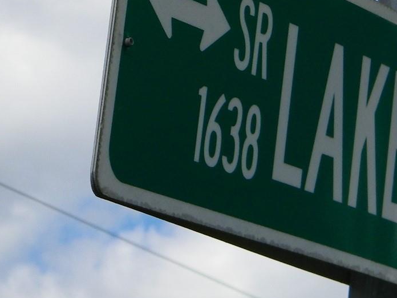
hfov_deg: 7.8
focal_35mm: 250
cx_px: 489
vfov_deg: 5.9
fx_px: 2867
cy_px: -22
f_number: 4.5
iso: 80
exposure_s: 1/640
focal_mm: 15.1
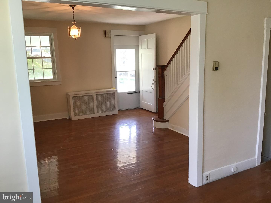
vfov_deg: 45.4
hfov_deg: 58.4
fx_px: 243
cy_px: 102
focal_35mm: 31
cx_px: 136
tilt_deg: -8.9
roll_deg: +0.6
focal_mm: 3.3
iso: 50
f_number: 2.4
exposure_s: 1/30
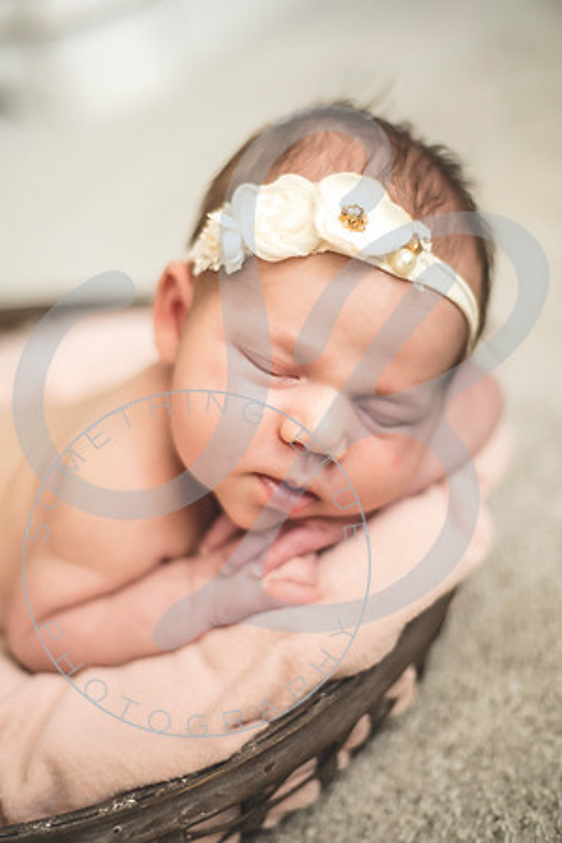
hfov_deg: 27.0
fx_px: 1171
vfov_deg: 39.6
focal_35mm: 50
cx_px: 281
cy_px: 422
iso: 1000
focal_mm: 50
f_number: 1.8
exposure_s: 1/125
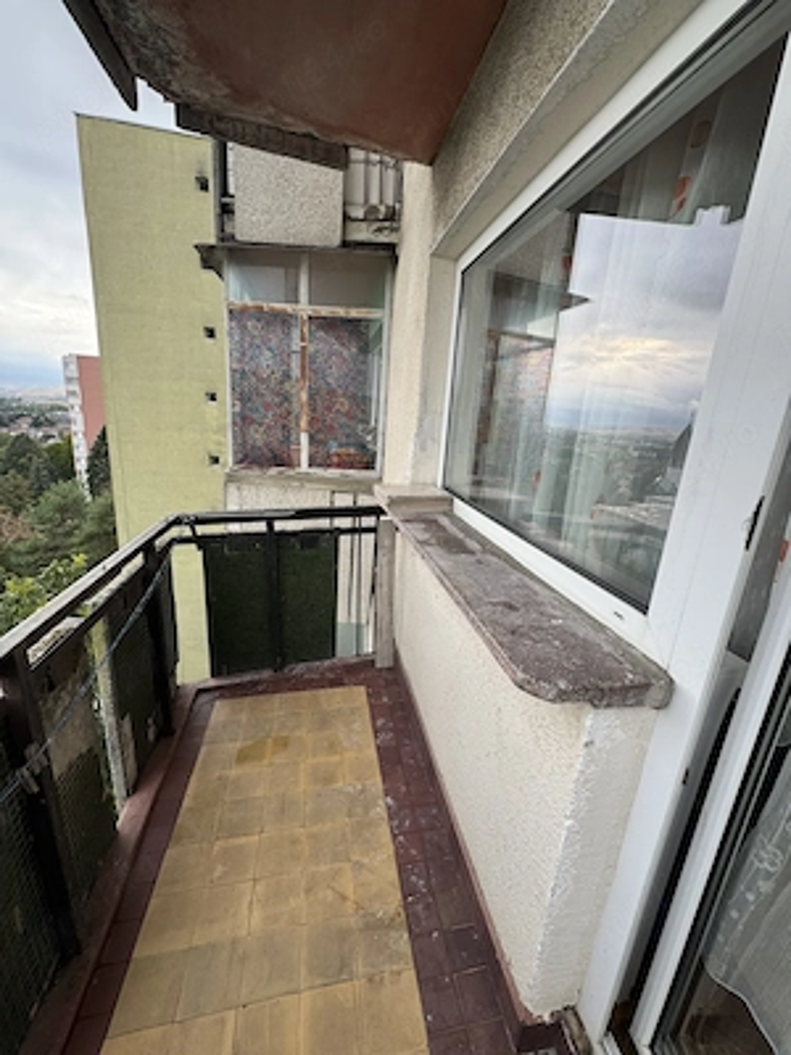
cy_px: 528
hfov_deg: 85.7
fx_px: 427
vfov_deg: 102.1
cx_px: 396
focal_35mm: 14
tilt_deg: -13.5
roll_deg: -4.1
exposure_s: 1/99
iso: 50
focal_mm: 2.22
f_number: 2.2
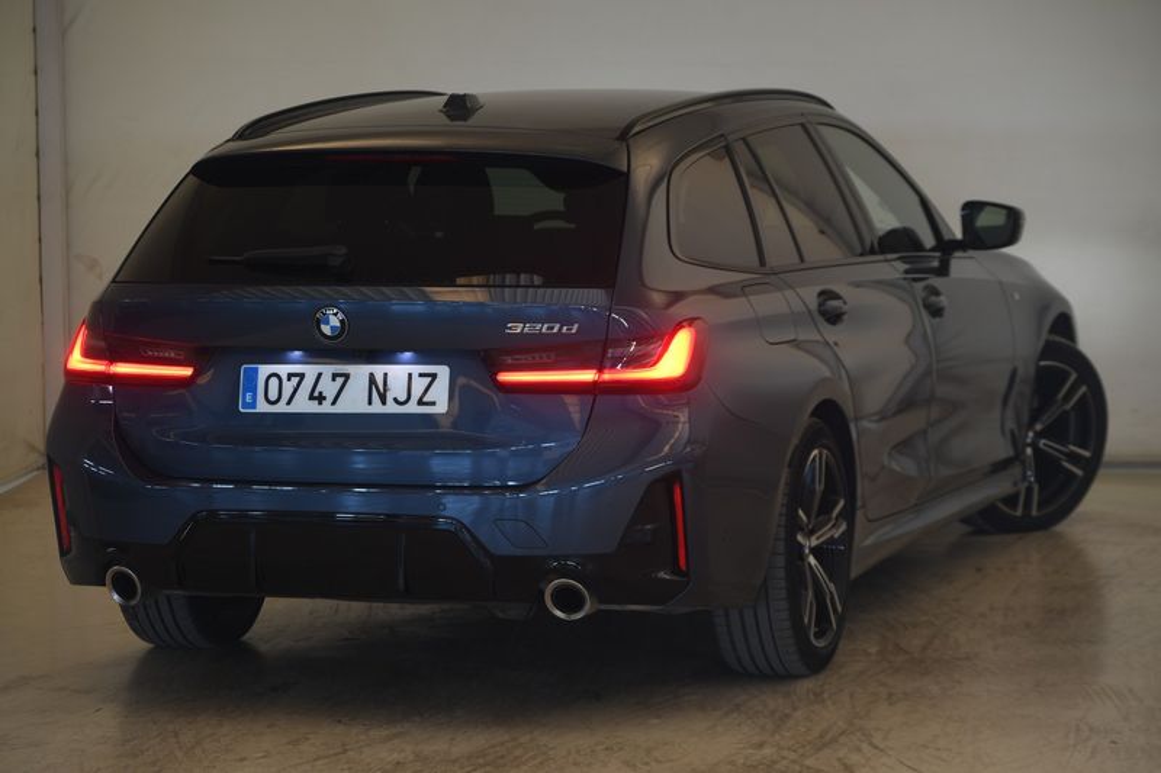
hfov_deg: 17.1
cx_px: 580
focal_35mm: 120
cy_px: 386
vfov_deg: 11.4
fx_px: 3869
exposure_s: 1/10
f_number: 4.2
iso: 100
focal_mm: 80
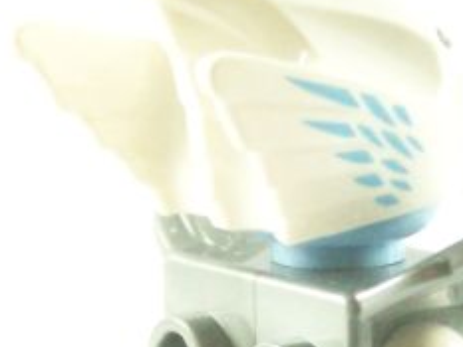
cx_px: 342
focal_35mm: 294
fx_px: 3934
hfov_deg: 6.7
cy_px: 327
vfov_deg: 5.1
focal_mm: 11.1
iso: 400
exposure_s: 1/60
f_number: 4
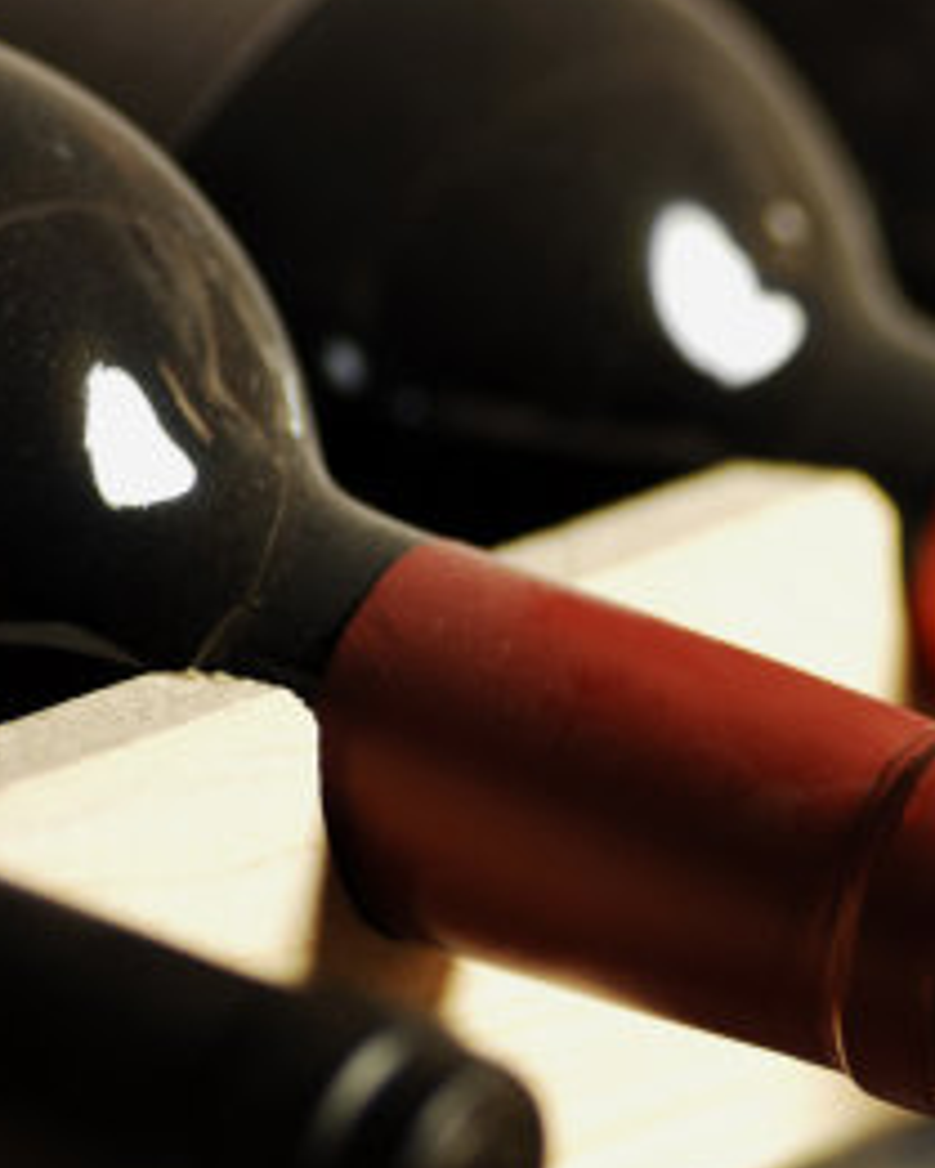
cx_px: 1342
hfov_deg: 4.7
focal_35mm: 330
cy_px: 810
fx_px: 11408
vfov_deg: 5.9
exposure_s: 1/15
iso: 100
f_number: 3.5
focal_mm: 100
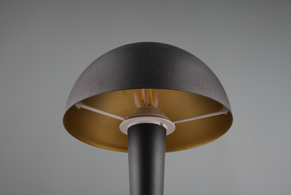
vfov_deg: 27.0
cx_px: 146
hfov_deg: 39.6
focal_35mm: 50
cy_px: 98
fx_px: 404
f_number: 11
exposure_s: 1/8
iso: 100
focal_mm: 50
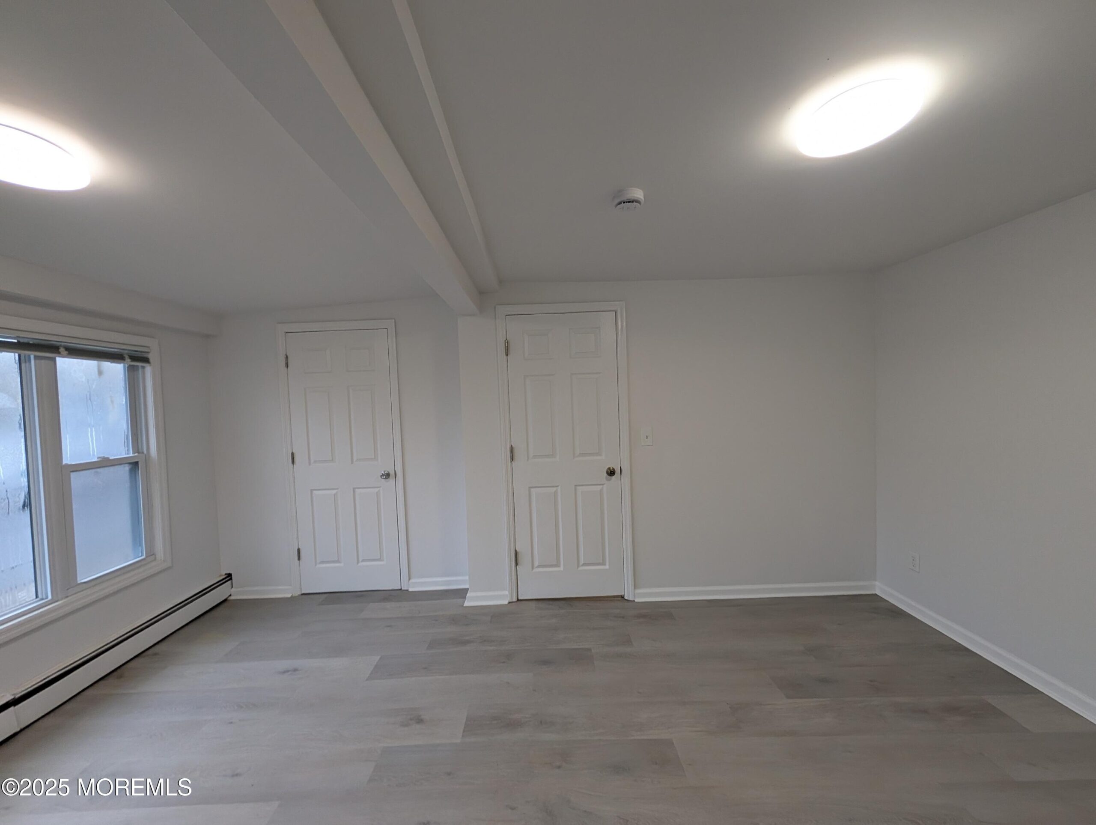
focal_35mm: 12
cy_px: 412
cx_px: 548
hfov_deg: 110.5
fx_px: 380
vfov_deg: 94.6
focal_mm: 2.02
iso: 138
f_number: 1.7
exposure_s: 1/120
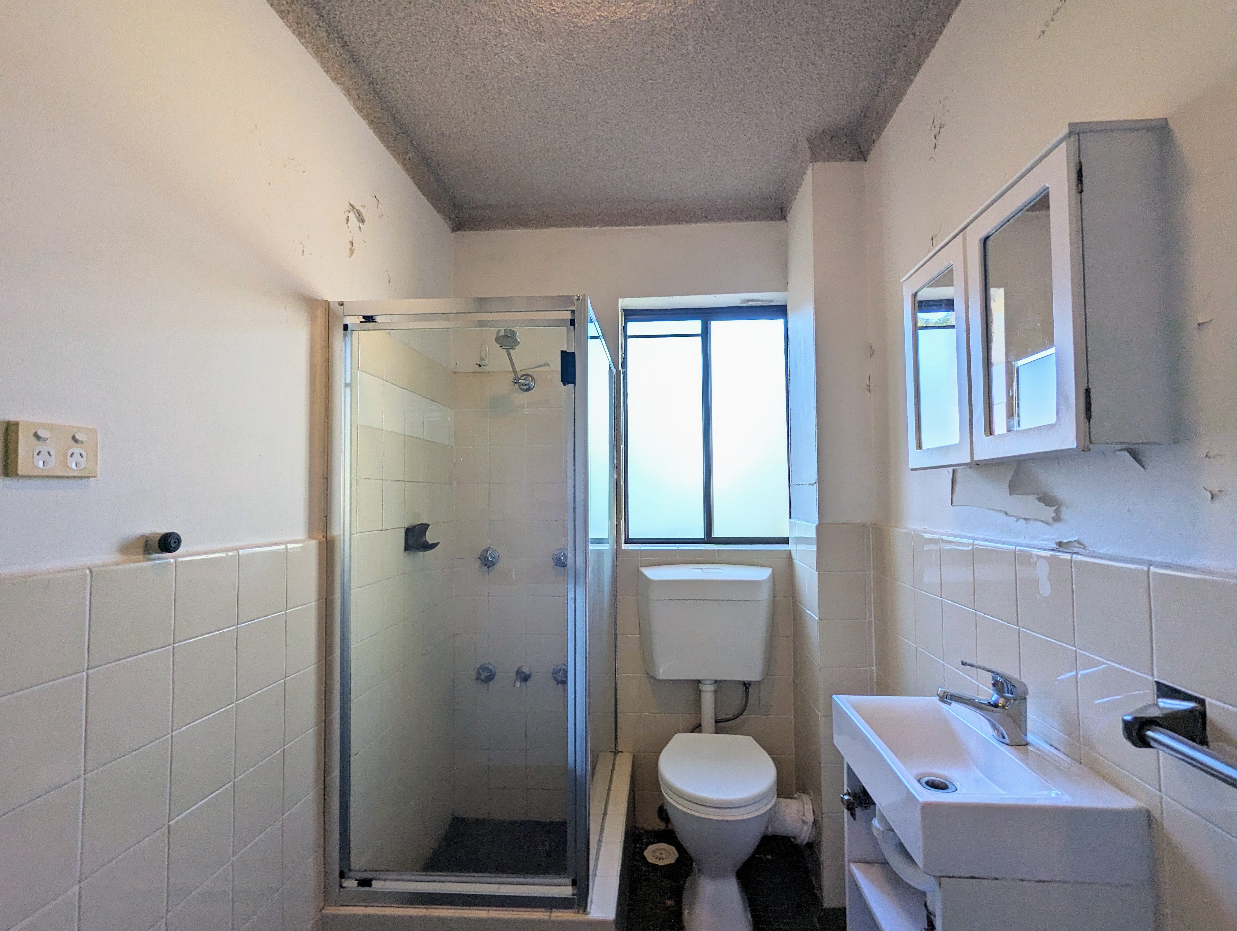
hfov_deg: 94.4
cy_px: 466
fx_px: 573
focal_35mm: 16
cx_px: 618
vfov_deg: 78.2
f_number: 2.2
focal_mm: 2.35
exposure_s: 1/114
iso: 67
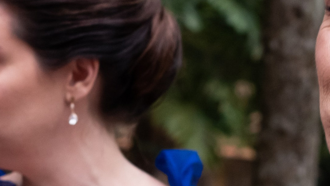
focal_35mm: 209
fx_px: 1829
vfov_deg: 5.8
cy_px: 203
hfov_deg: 10.3
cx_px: 117
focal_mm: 35
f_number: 4
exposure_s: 1/125
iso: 800
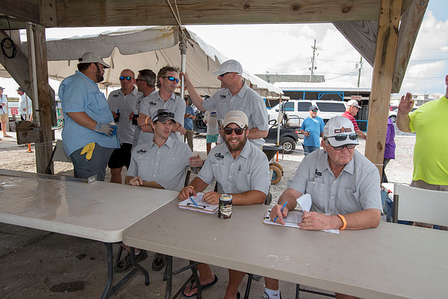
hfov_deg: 71.5
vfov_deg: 51.3
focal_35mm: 25
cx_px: 224
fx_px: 311
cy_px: 150
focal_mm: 25
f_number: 6.3
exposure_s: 1/160
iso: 250
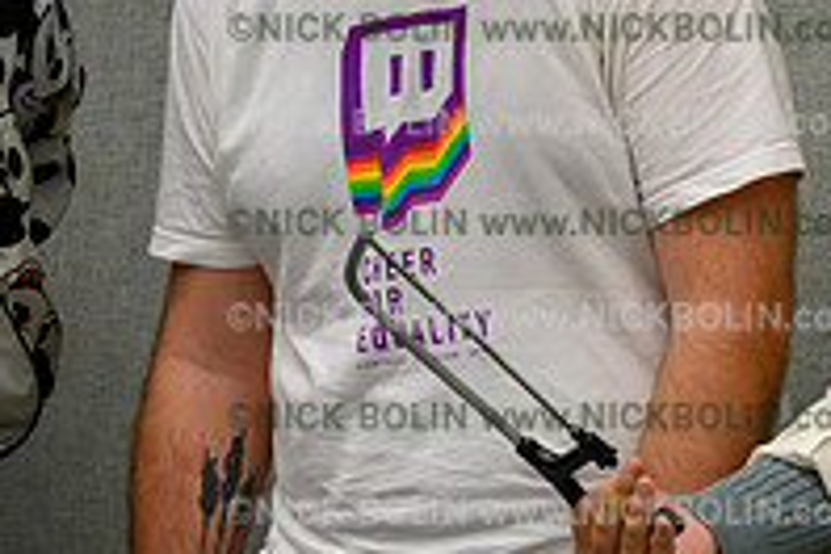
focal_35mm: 205
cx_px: 1205
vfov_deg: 6.7
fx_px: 4732
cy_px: -69
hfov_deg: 9.8
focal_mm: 70
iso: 4000
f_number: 4
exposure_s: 1/400
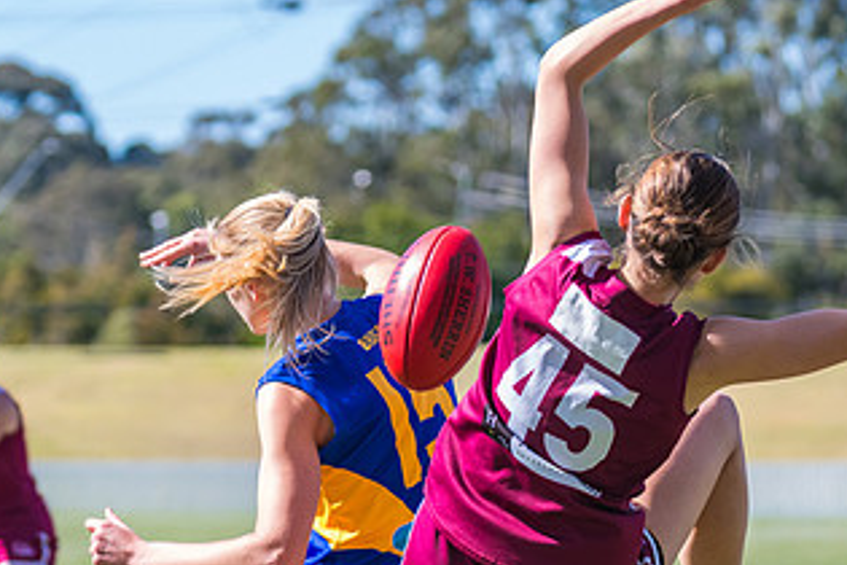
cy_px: 168
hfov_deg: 6.2
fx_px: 7858
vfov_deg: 4.1
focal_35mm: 334
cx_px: 443
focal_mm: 170
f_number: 6.3
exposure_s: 1/1600
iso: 800
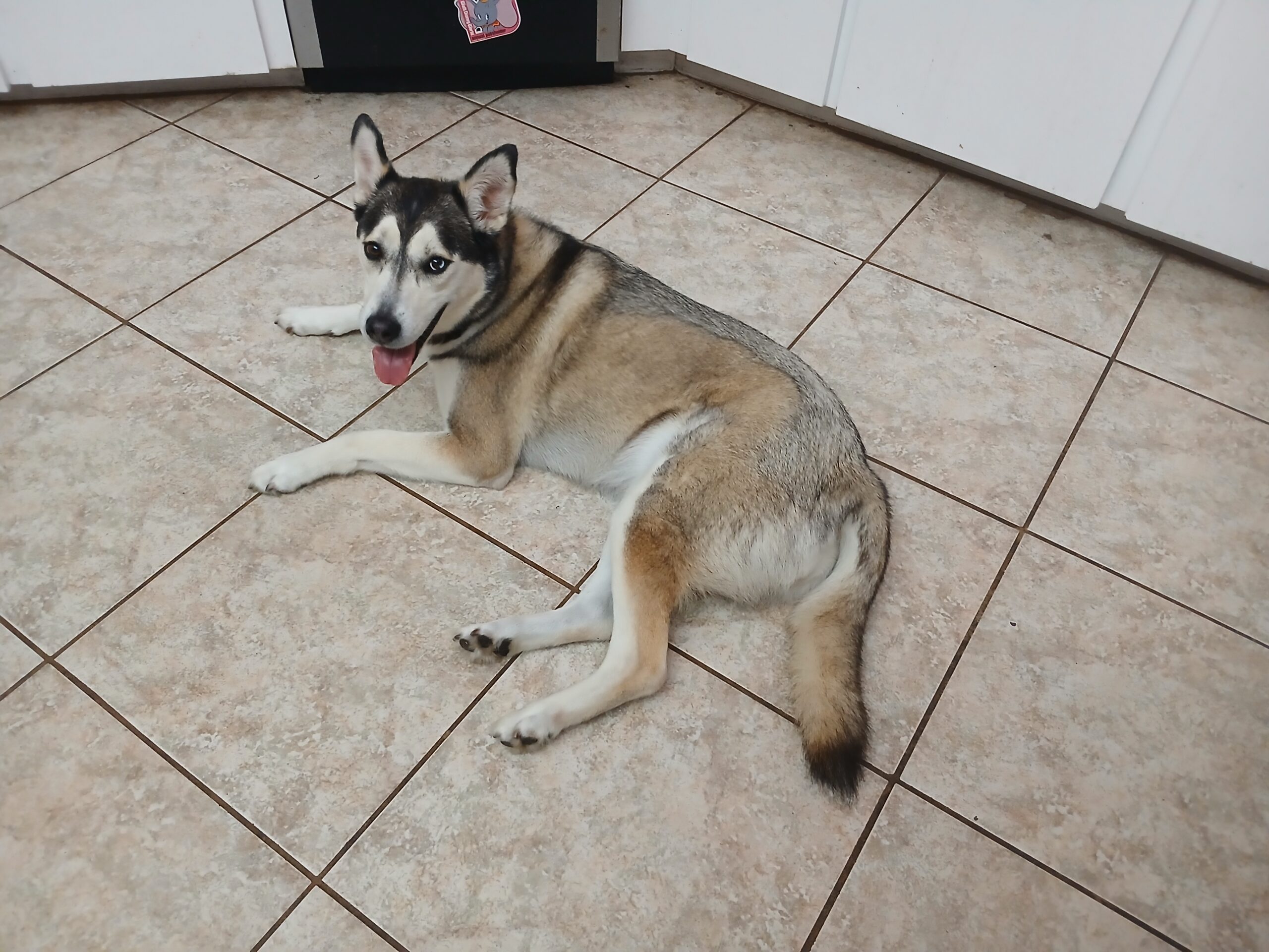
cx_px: 634
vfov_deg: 53.1
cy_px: 476
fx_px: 953
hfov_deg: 67.3
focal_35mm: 26
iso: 320
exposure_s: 1/24
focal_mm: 3.98
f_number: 1.8
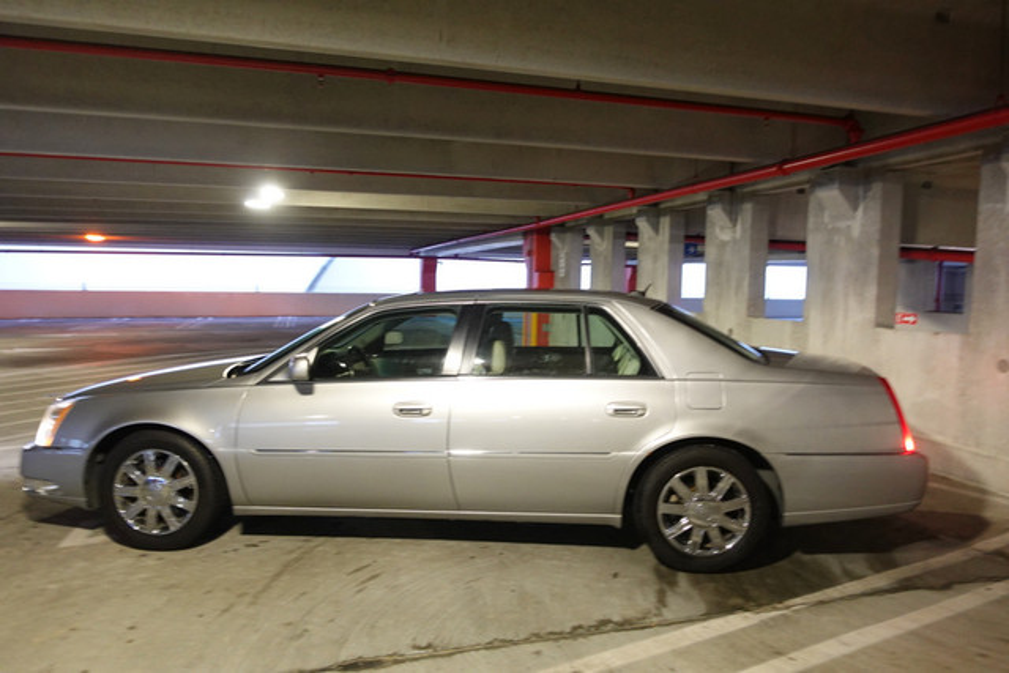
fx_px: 673
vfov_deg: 53.2
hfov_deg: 73.7
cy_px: 336
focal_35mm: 24
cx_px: 504
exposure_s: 1/30
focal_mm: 9.4
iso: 800
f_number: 2.8
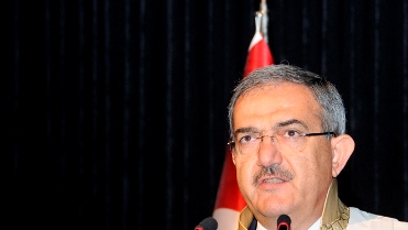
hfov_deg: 10.6
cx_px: 257
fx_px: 2196
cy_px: 206
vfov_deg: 6.0
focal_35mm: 203
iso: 500
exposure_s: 1/60
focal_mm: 75
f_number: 5
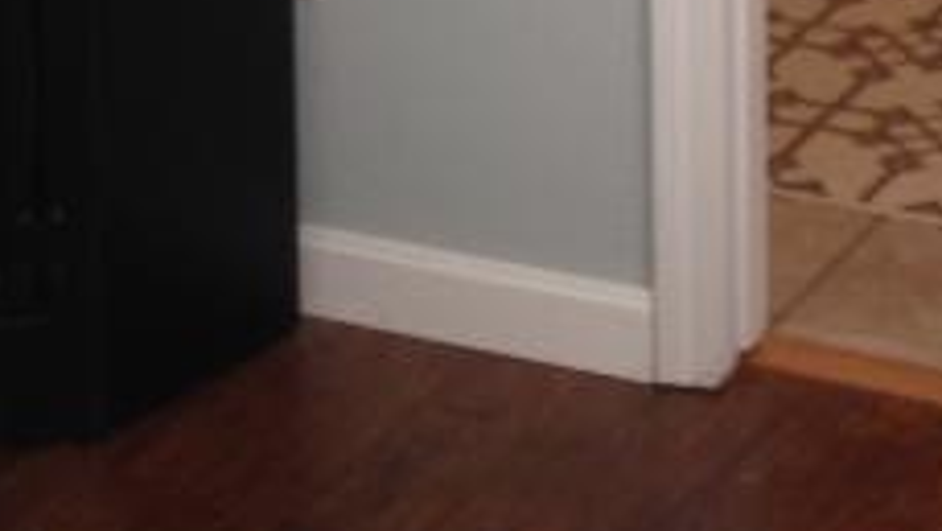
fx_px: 4023
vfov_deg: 7.1
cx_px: 708
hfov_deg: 13.3
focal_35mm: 161
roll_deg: +0.5
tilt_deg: -9.1
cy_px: -724
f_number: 2.4
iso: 50
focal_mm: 4.12
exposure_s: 1/24
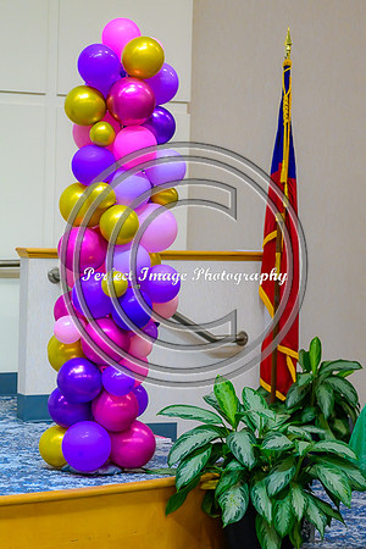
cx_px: 183
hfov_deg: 13.0
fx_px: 1601
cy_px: 274
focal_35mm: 105
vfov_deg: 19.5
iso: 800
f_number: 2.8
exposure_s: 1/200
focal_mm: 70
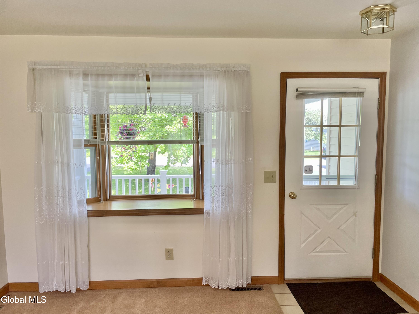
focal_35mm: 26
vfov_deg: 53.1
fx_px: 315
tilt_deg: -4.3
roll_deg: +0.9
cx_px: 210
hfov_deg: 67.3
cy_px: 157
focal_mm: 4.2
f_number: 1.6
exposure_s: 1/121
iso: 50
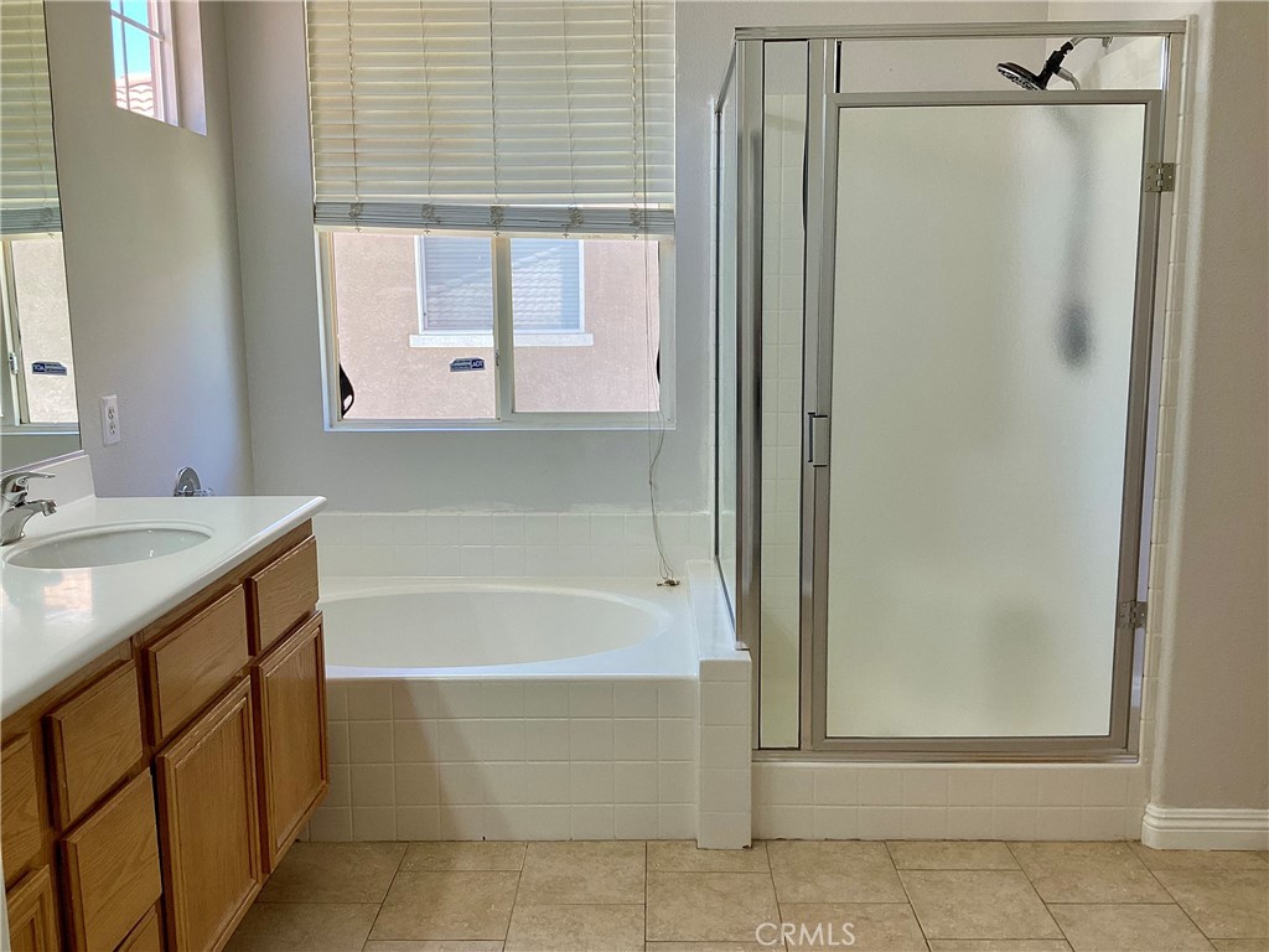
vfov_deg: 45.4
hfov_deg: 58.4
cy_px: 476
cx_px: 634
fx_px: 1136
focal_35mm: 31
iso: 50
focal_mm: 3.3
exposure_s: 1/120
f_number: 2.4
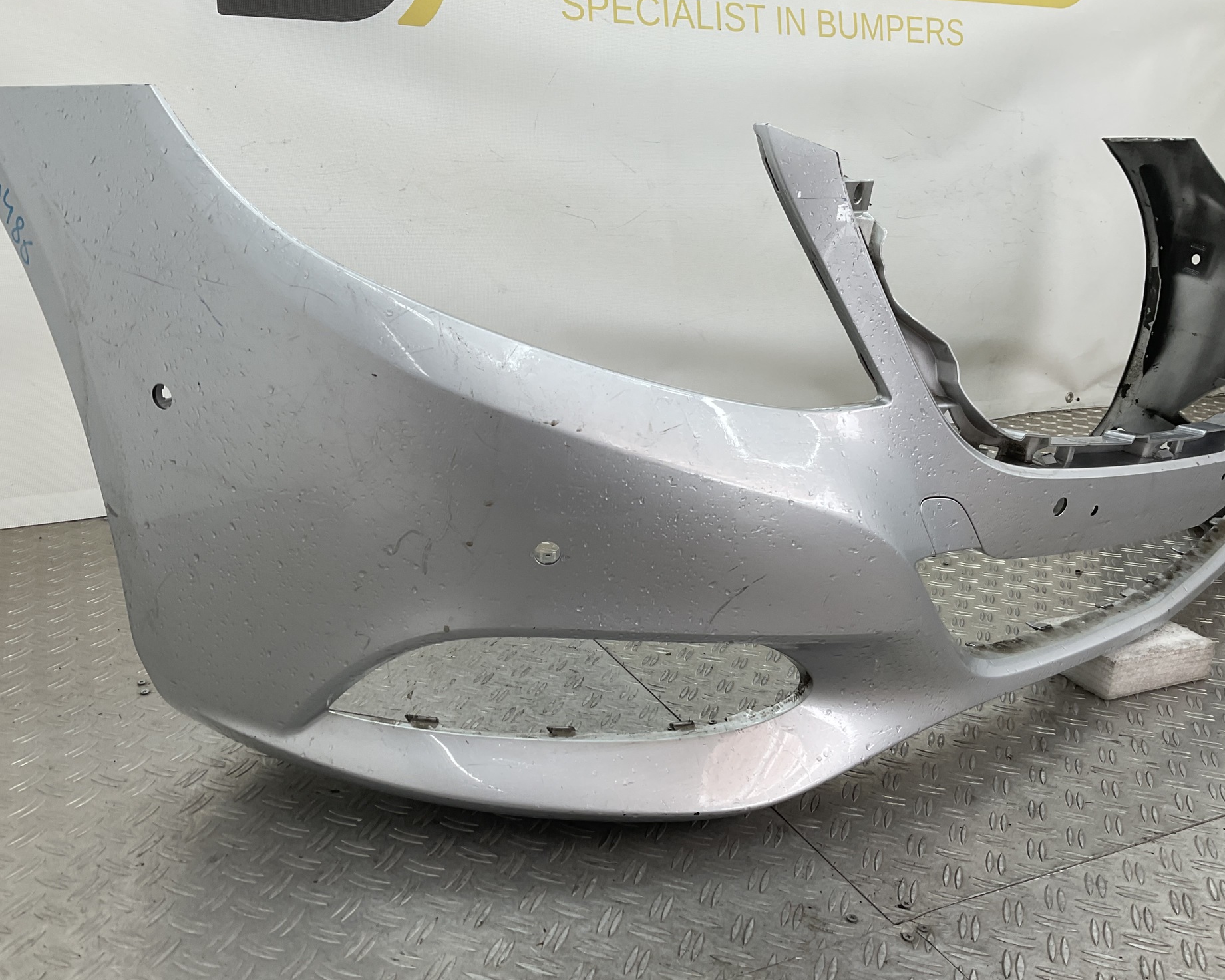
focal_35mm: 31
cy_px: 489
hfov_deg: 57.2
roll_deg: -3.8
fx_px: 1124
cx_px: 607
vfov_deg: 47.1
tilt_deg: -19.2
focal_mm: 3
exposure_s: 1/120
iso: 20
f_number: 1.8
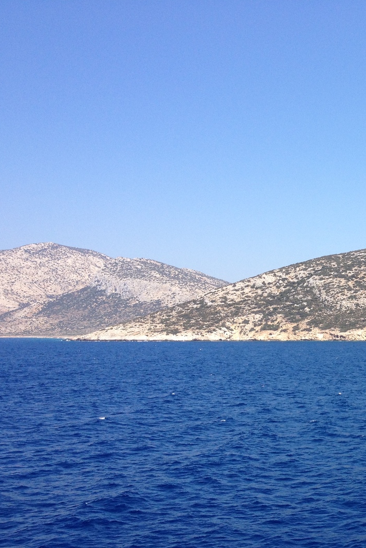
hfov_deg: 23.1
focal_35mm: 55
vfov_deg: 36.2
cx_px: 409
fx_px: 839
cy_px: 309
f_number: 2.4
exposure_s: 1/1314
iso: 50
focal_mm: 4.28
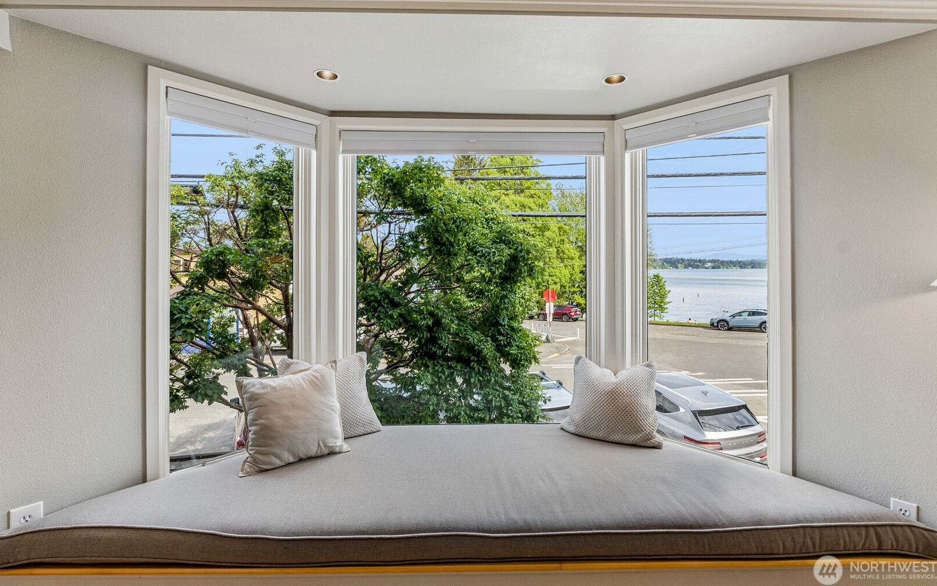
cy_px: 265
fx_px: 409
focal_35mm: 16
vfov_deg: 71.1
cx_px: 464
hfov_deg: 97.8
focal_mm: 10
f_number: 9
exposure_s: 1/60
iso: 250
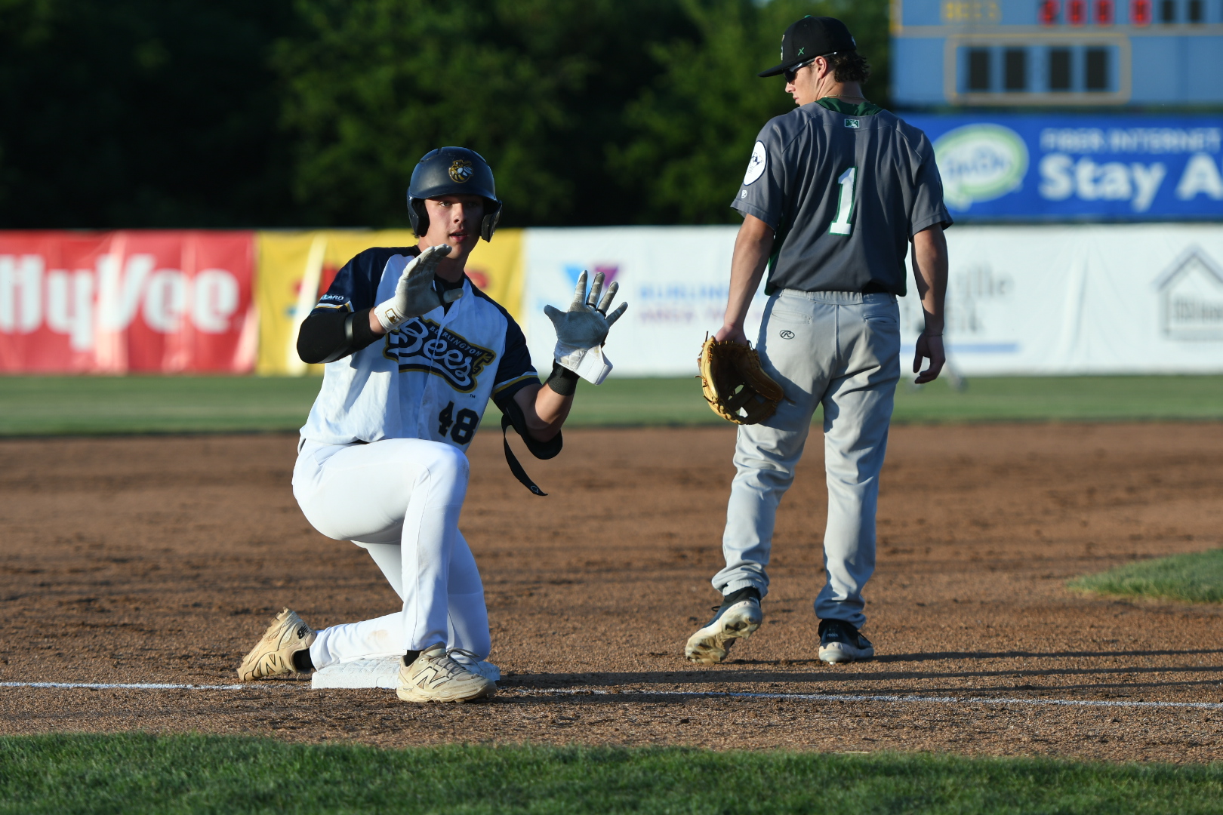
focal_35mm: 202
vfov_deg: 6.8
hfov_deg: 10.2
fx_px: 6862
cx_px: 612
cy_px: 408
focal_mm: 135
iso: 200
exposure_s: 1/2000
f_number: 2.8
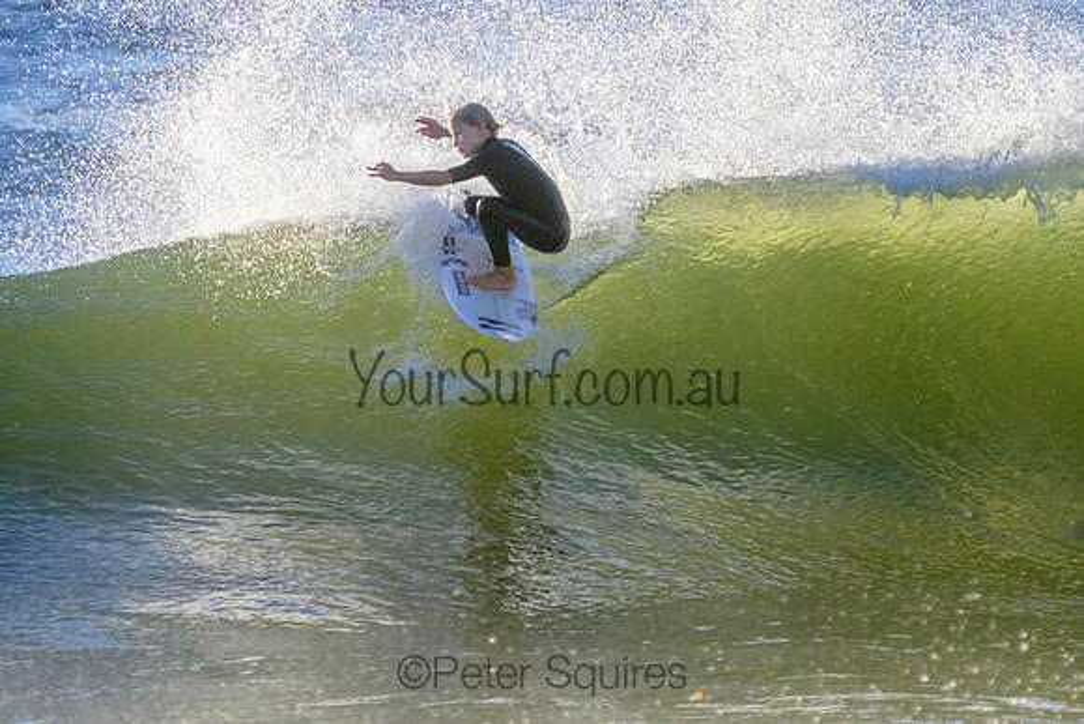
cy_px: 227
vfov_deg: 1.3
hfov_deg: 1.9
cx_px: 619
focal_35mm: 1098
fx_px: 33068
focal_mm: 800
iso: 1250
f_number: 11
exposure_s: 1/2000
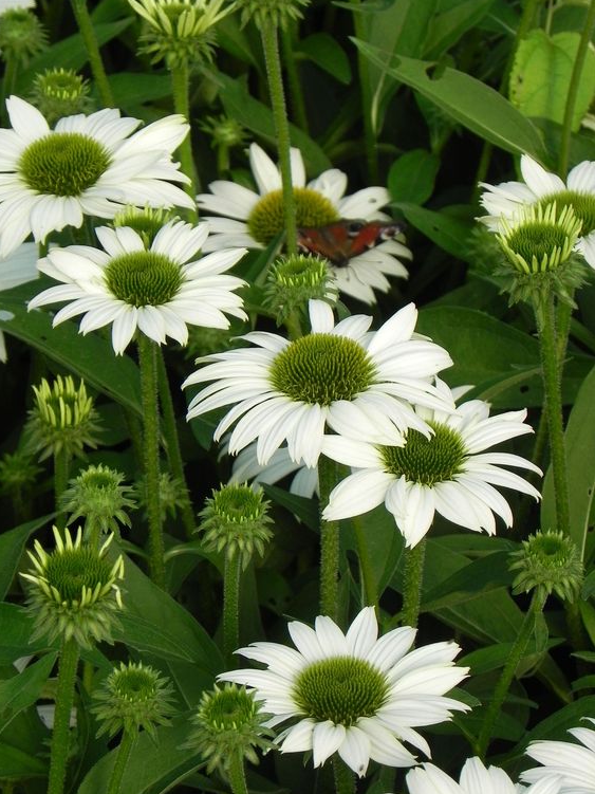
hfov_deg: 7.6
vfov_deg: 10.1
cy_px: 398
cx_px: 279
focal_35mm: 196
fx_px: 4493
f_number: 5
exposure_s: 1/640
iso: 160
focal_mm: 32.7
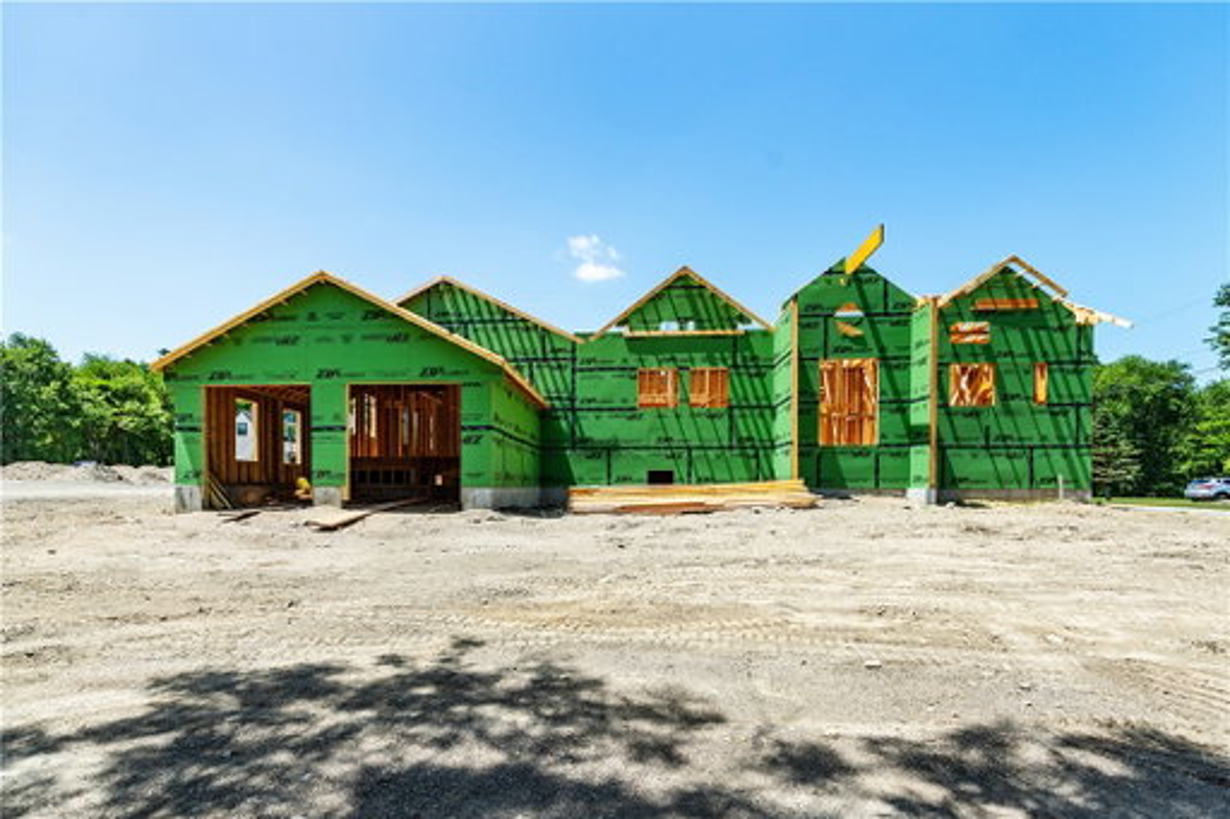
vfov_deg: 67.3
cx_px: 615
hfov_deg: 90.0
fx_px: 615
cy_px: 410
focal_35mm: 18
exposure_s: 1/500
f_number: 6.3
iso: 100
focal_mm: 18
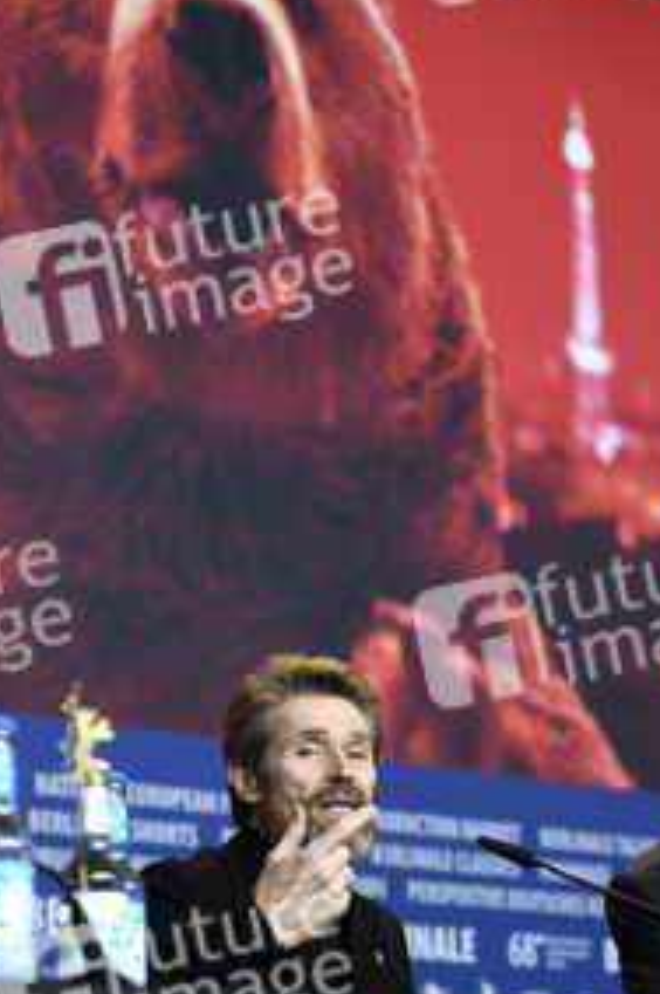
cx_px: 274
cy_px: 450
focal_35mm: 99
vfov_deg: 20.6
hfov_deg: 13.8
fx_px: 2729
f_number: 3.2
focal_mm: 70
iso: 1600
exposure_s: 1/800
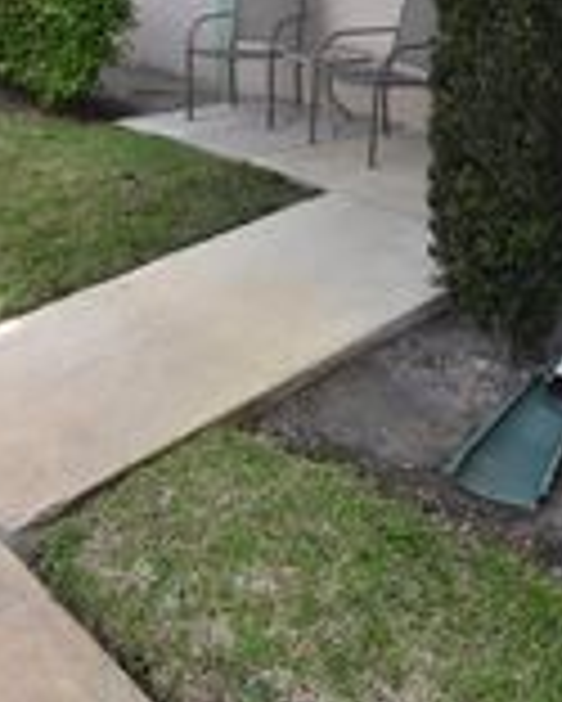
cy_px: 97
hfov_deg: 33.5
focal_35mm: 45
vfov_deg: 38.8
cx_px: 288
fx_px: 935
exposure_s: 1/320
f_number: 7.1
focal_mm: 10
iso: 200
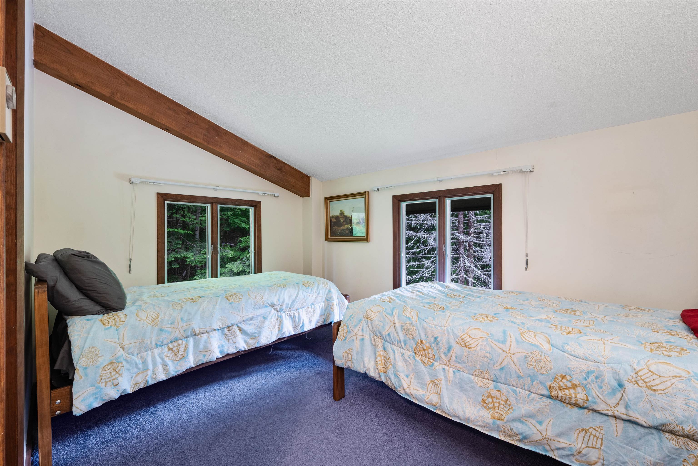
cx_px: 349
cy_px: 233
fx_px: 291
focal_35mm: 15
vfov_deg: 77.4
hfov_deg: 100.4
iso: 200
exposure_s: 13
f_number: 11
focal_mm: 15
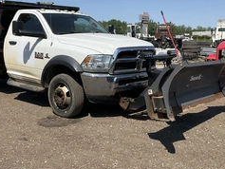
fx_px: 319
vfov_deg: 29.6
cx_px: 104
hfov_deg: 38.9
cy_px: 66
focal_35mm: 49
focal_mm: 3
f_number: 1.8
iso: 25
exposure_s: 1/2320
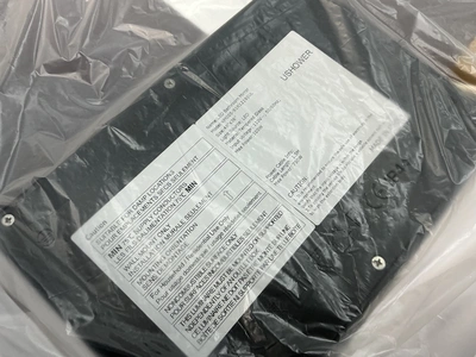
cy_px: 178
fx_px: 385
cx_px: 238
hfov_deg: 63.4
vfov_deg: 49.7
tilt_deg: -70.1
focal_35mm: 28
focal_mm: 3
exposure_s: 1/60
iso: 64
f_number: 1.8
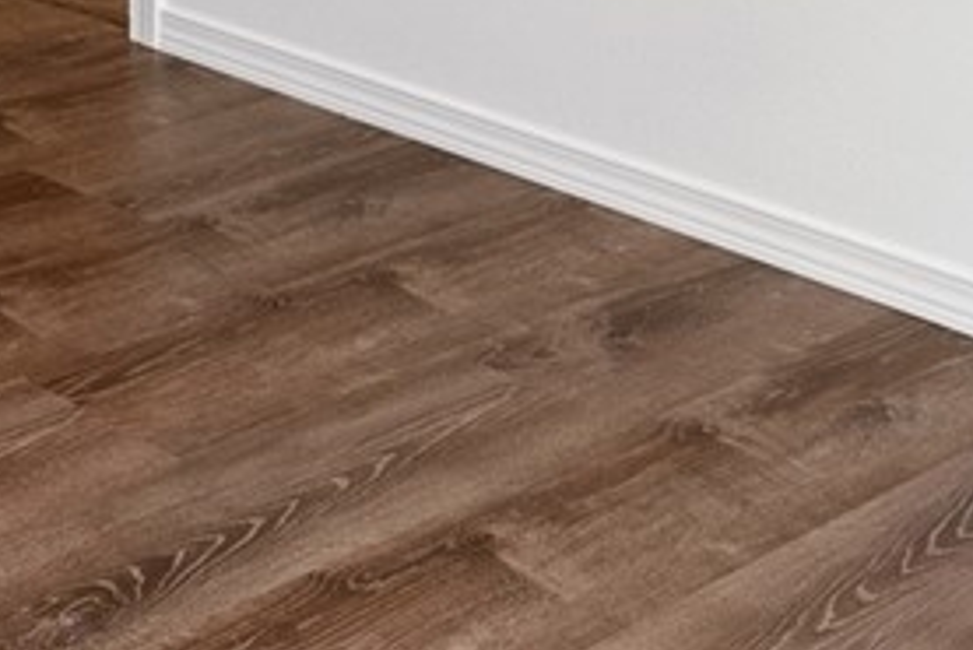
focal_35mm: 98
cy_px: -731
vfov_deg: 12.1
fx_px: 2650
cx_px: -142
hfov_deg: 19.8
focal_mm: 16
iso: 80
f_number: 9
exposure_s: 1.6
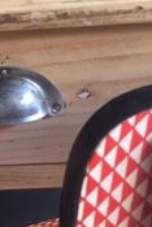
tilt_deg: -28.9
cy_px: 196
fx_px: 695
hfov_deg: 11.9
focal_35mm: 110
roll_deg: +4.5
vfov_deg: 18.3
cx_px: -84
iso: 125
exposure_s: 1/33
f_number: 2.2
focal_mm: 4.15
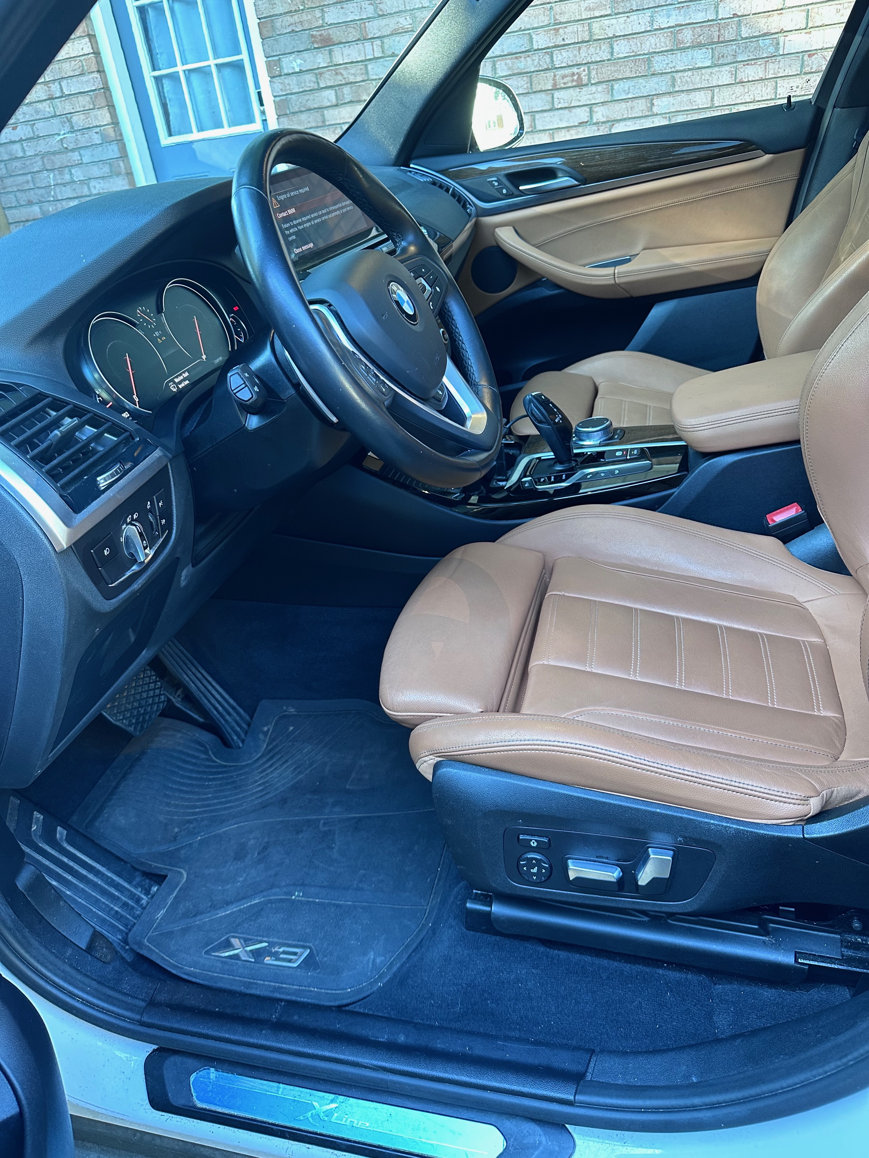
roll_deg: +7.2
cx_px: 434
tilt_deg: -28.1
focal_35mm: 24
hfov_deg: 56.8
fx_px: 803
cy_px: 579
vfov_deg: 71.6
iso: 250
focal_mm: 6.86
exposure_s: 1/60
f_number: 1.78
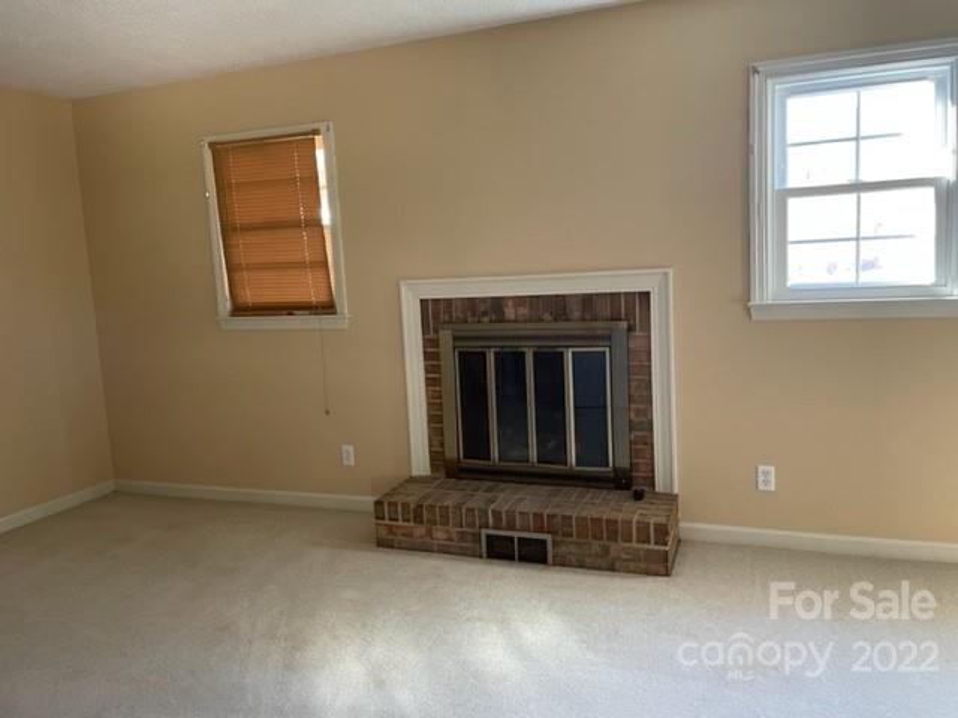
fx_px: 720
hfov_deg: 67.3
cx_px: 479
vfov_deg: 53.1
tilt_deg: -5.9
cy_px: 359
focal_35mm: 26
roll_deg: +2.6
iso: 320
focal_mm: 4.2
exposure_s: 1/60
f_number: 1.6
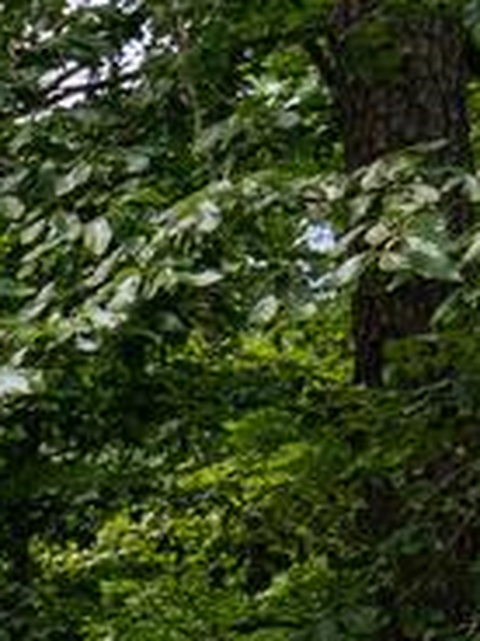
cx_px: -2605
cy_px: 1707
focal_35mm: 214
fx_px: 3957
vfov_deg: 8.2
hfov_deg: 4.6
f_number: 5
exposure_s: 1/20
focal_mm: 20
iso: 160
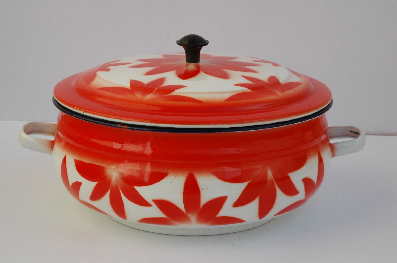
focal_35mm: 98
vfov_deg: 14.0
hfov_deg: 20.9
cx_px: 198
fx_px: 1074
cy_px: 132
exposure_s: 1/125
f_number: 16
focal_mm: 65
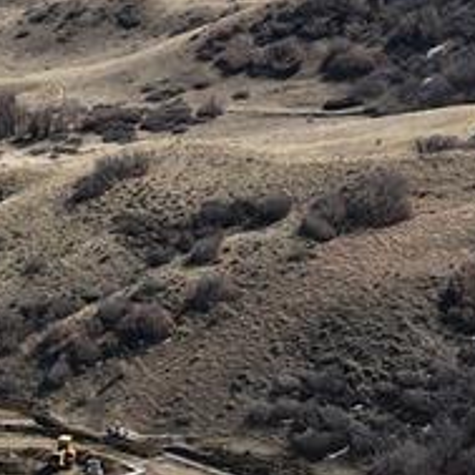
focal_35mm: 115
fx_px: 1785
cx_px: 146
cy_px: 114
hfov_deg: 15.1
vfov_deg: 15.1
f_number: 2.8
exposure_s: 1/800
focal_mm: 4.5
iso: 100
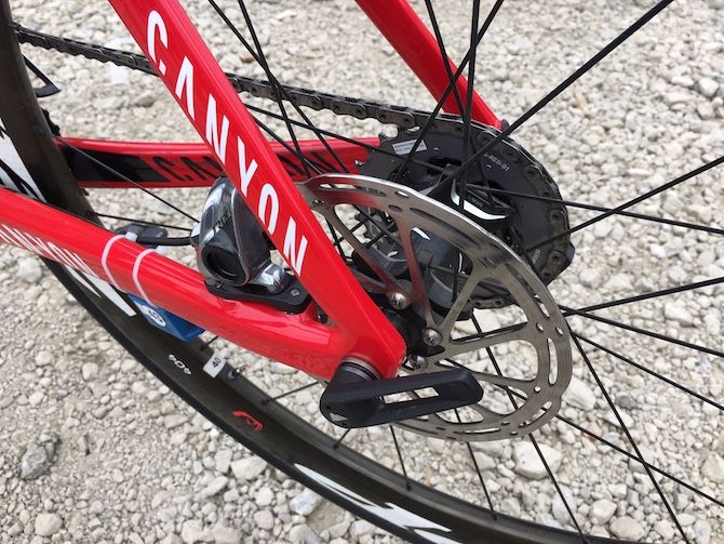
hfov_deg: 61.6
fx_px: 607
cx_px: 362
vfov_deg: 48.3
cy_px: 272
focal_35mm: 29
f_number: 2.2
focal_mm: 4.15
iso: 25
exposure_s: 1/314
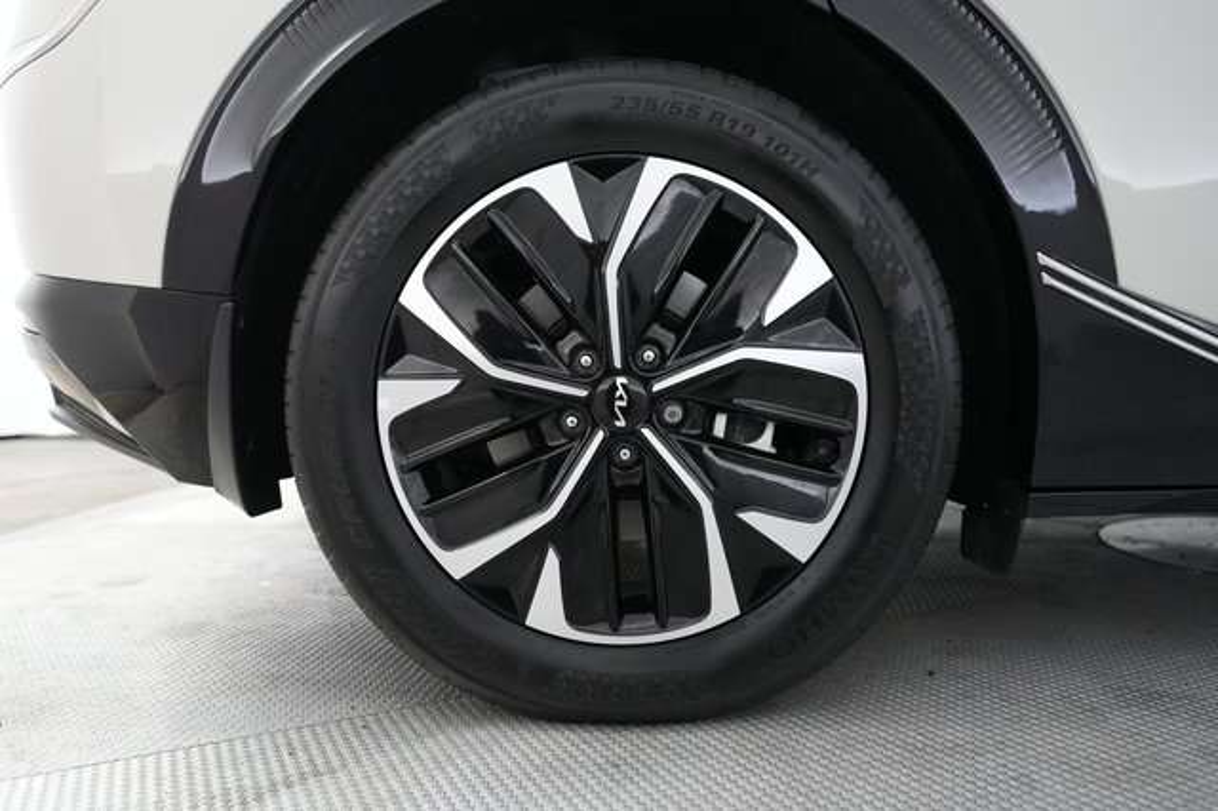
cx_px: 609
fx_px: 947
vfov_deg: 46.4
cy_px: 406
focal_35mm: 28
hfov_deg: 65.5
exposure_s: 1/160
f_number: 2.8
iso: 4000
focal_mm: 28
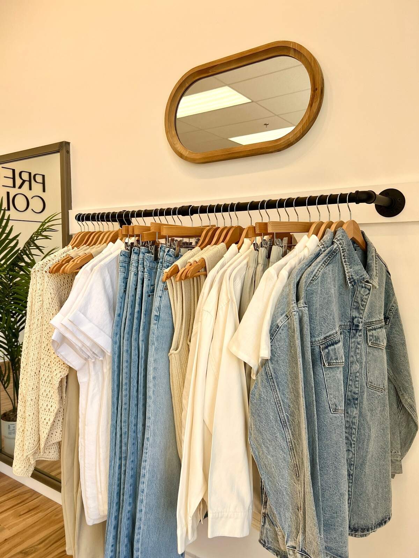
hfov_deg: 53.1
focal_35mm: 26
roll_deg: +0.5
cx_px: 210
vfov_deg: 67.3
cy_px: 279
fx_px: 420
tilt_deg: -3.0
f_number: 1.5
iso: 50
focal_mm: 5.7
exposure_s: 1/433
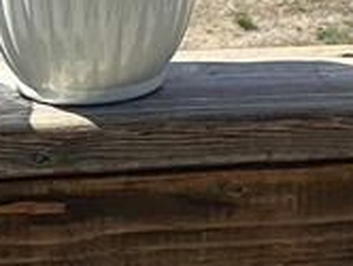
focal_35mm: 160
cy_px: -74
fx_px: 1634
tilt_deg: -10.5
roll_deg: -0.3
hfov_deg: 12.2
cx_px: 376
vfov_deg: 9.2
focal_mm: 5.7
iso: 50
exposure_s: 1/3257
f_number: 1.5
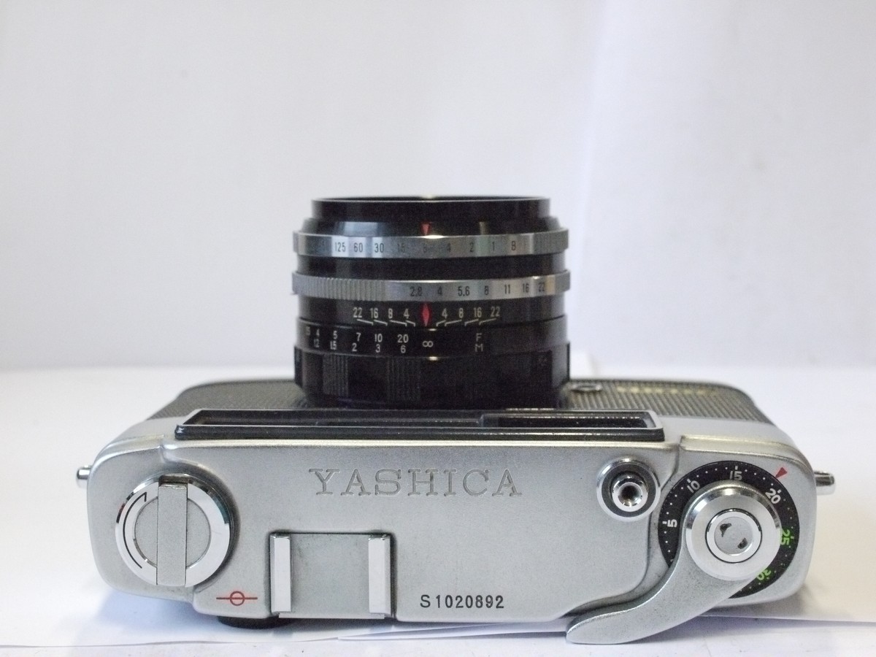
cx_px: 438
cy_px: 328
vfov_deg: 24.4
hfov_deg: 32.2
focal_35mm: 60
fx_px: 1518
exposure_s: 1/125
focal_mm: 30
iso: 3200
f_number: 9
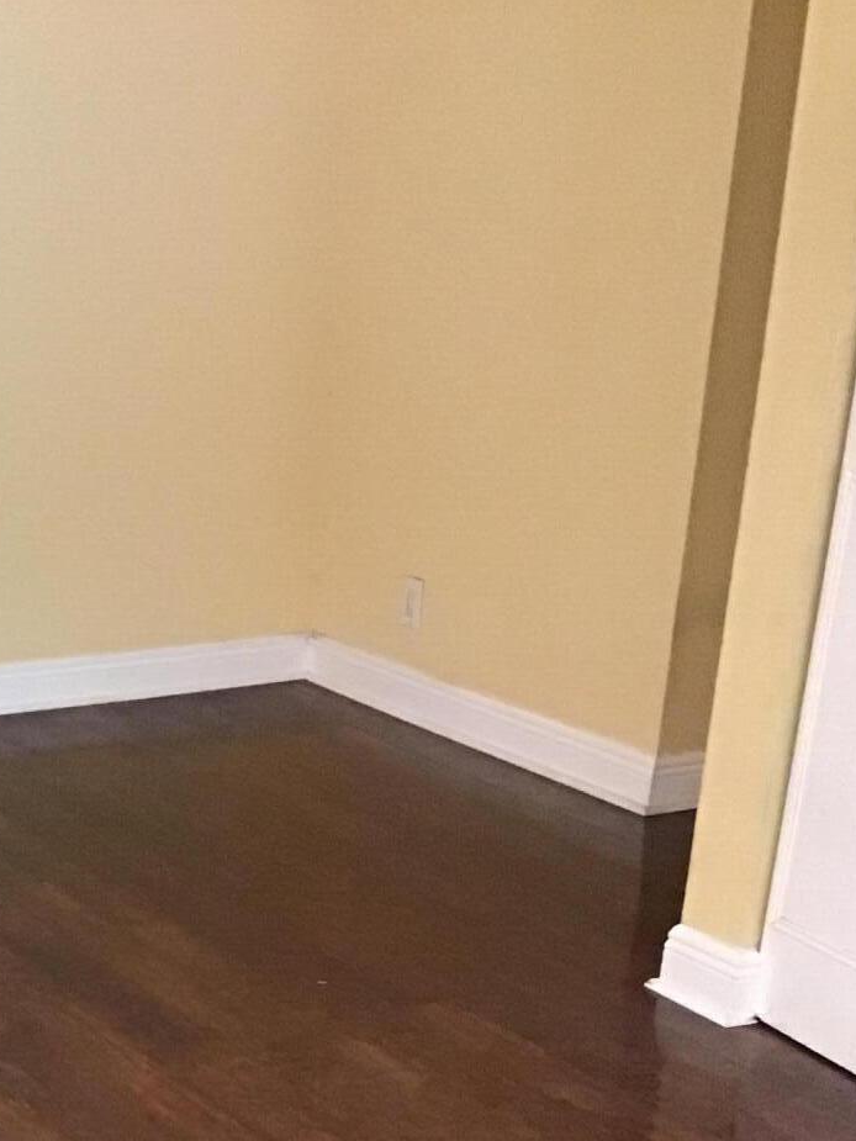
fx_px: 2209
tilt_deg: -27.5
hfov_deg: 21.4
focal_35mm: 67
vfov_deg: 26.8
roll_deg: +0.1
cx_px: 78
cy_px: 1230
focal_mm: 3.3
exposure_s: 1/15
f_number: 2.4
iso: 250
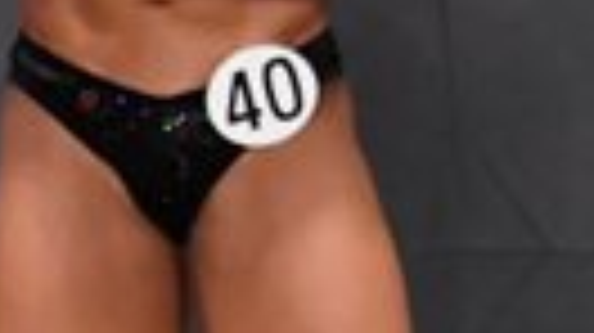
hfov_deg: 1.7
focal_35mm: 1240
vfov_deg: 1.0
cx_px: -1118
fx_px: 19515
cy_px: 356
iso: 6400
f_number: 5.6
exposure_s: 1/400
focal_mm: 135
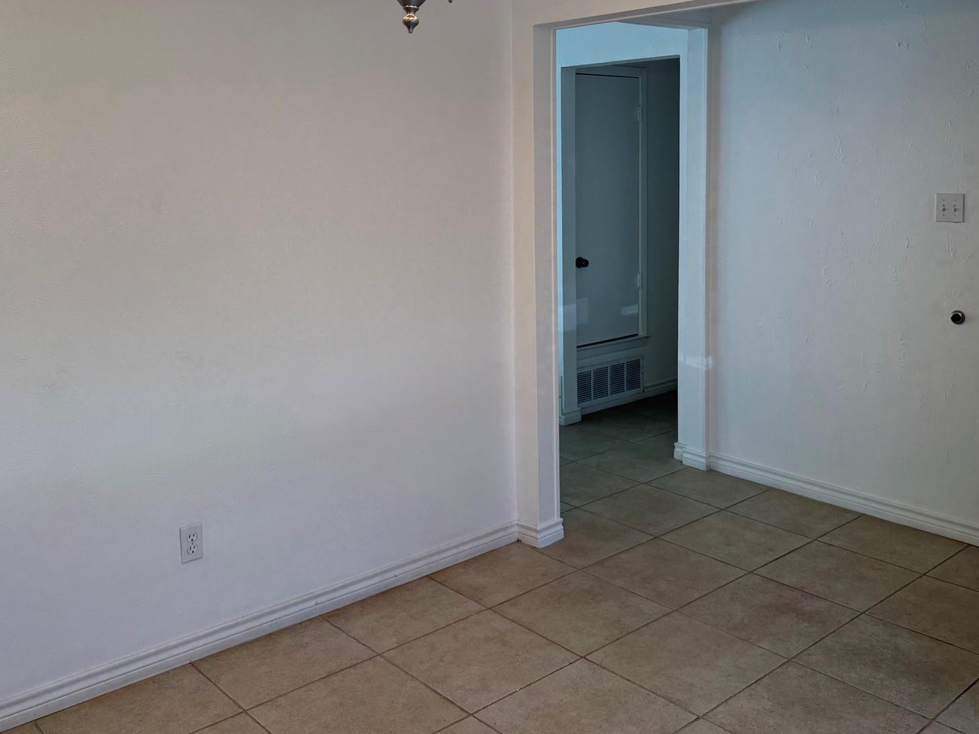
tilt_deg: -5.7
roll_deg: +0.7
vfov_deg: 41.1
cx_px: 534
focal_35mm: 34
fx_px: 961
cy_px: 233
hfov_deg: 53.9
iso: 125
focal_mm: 6.76
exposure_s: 1/120
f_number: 1.78
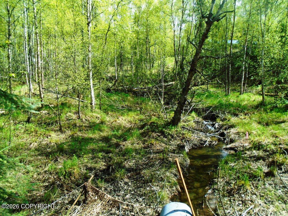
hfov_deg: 67.3
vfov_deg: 53.1
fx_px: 216
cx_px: 144
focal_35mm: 26
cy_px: 108
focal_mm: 4.6
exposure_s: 1/400
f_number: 3.2
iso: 100
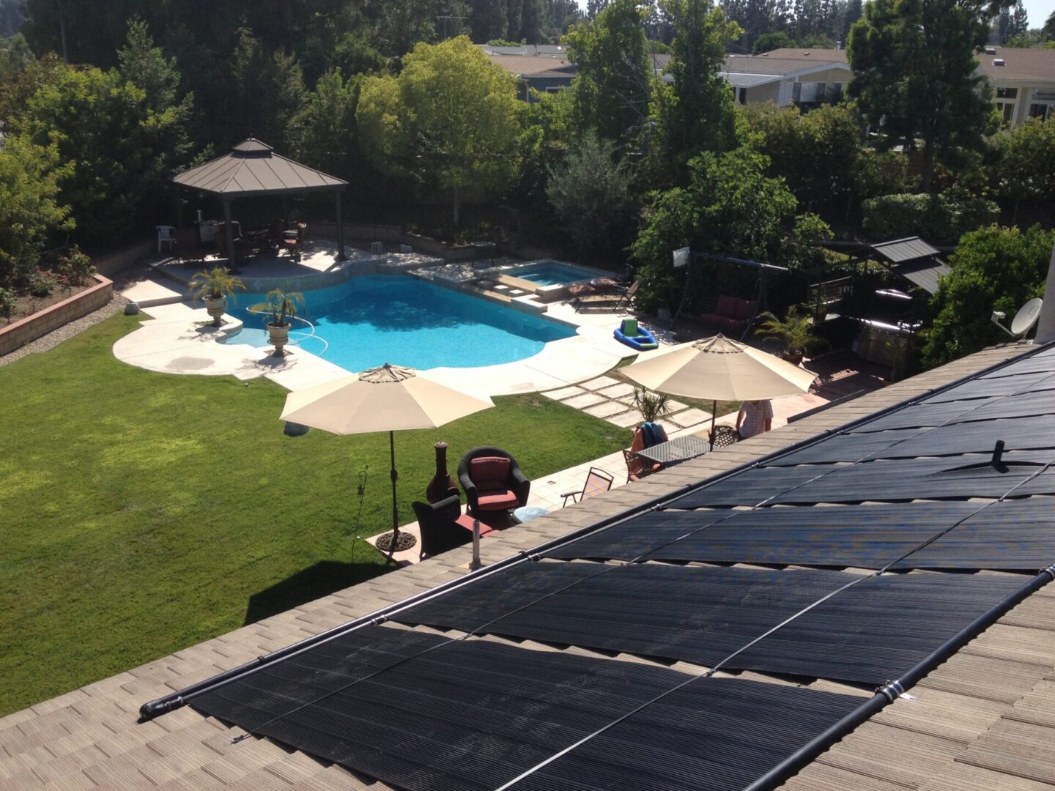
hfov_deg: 52.6
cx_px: 528
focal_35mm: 35
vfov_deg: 40.7
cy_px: 396
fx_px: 1067
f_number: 2.4
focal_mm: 4.28
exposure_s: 1/1623
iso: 64
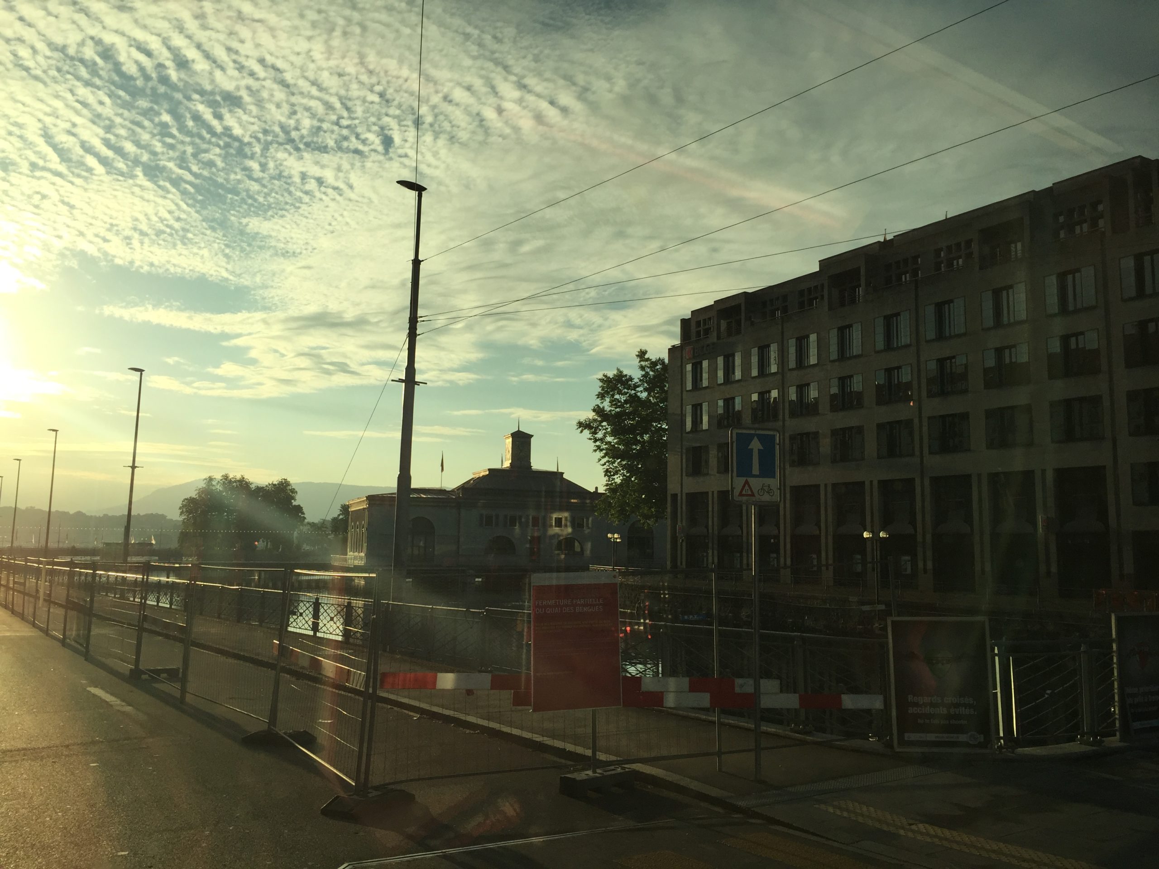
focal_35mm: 29
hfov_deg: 61.7
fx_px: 971
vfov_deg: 48.2
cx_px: 580
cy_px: 434
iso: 32
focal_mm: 4.15
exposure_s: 1/1522
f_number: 2.2
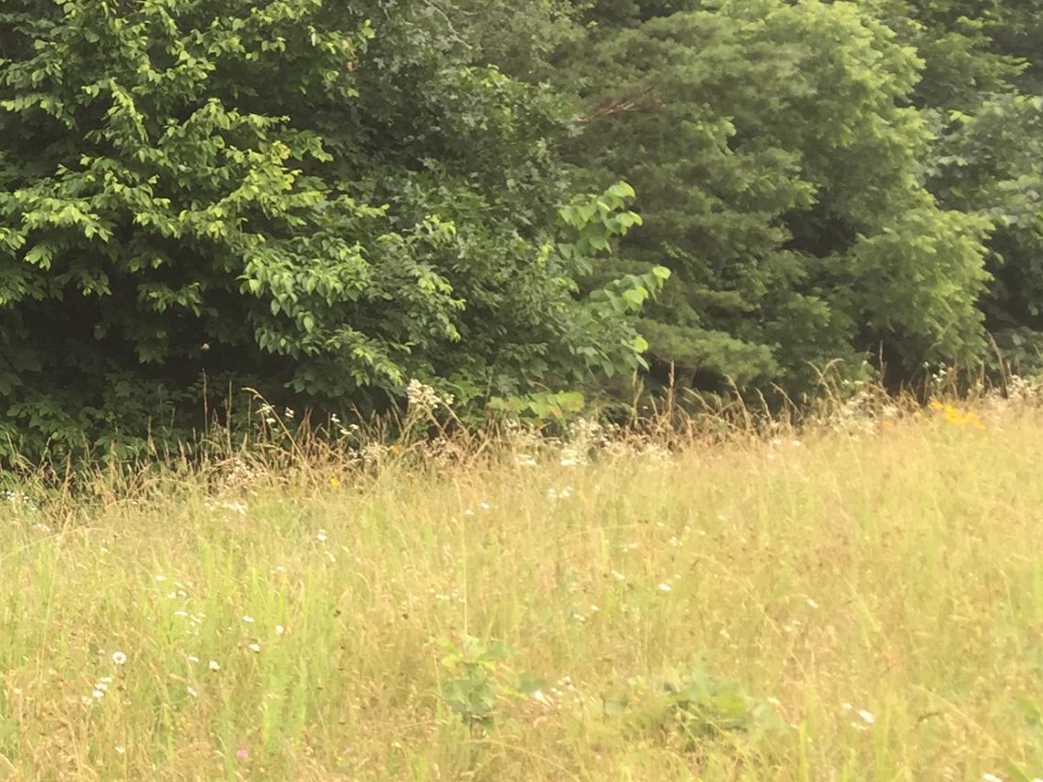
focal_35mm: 76
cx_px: -257
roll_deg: +0.9
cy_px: 43
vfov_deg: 19.0
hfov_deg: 23.2
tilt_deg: +3.4
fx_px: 2290
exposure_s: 1/199
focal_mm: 4.15
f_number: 2.2
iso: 32
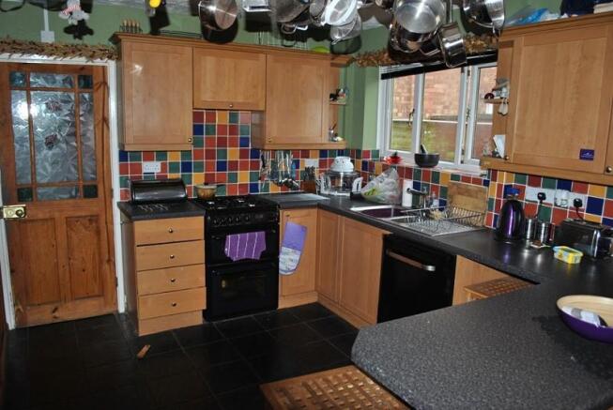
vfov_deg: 48.0
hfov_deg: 67.3
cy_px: 205
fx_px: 460
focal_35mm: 27
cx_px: 306
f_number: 3.5
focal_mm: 18
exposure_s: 1/60
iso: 200
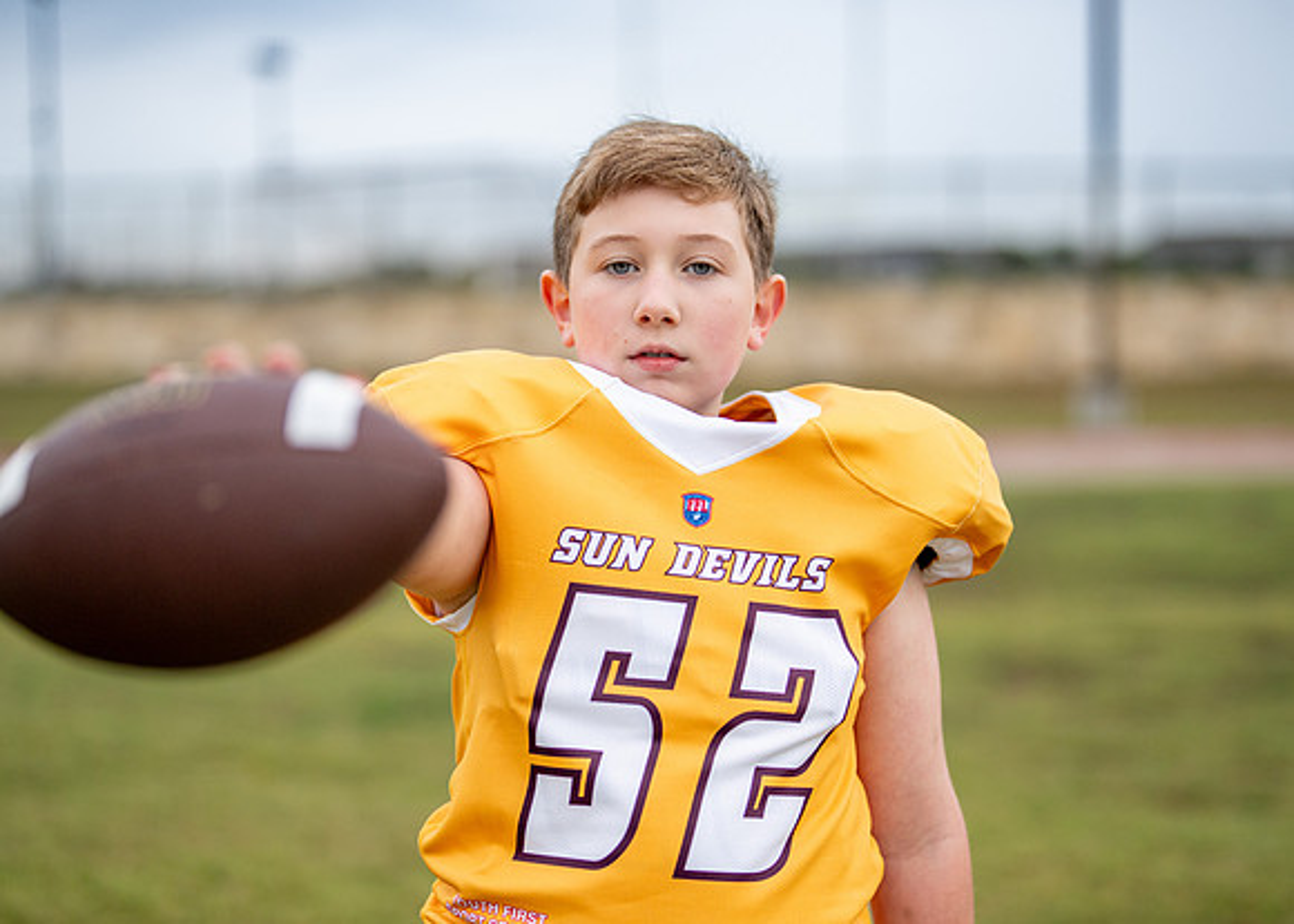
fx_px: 2300
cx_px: 673
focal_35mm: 63
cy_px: 457
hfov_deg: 31.4
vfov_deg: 22.7
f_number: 1.2
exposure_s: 1/2000
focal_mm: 50
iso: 320
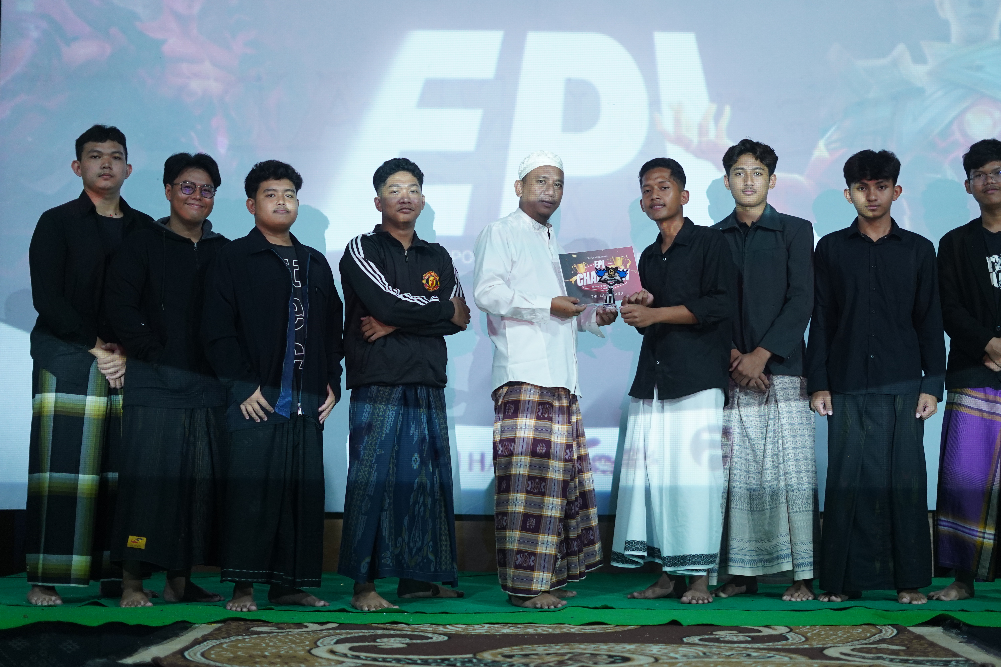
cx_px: 558
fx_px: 1668
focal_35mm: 60
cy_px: 335
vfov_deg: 22.6
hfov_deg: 33.4
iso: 2000
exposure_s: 1/60
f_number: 1.8
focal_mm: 50
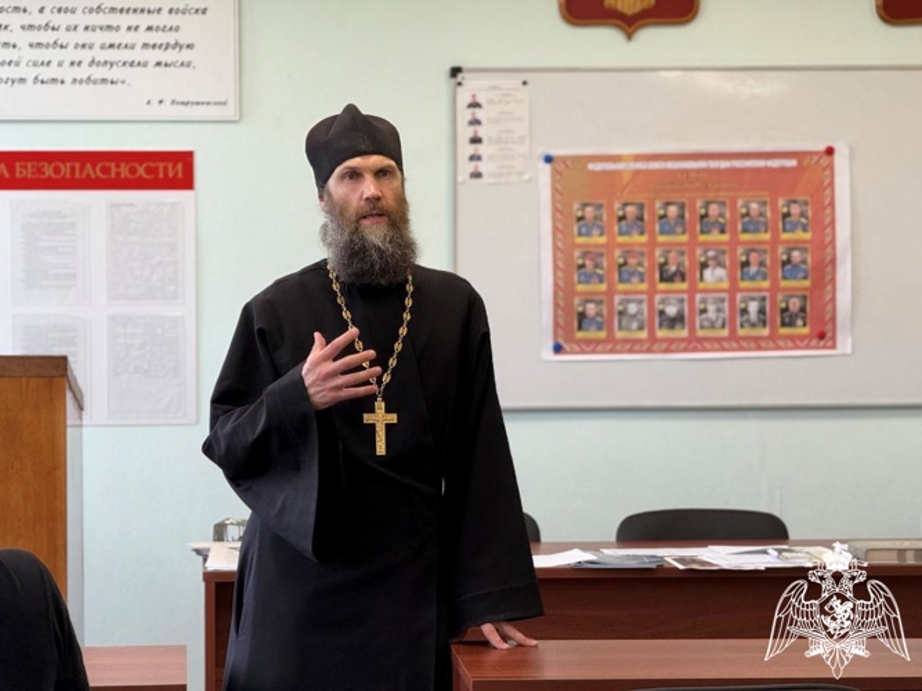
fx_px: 3196
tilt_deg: -1.3
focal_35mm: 120
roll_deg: +0.4
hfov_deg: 16.4
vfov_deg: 12.3
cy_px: 346
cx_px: 461
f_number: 2.8
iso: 100
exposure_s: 1/100
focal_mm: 15.66
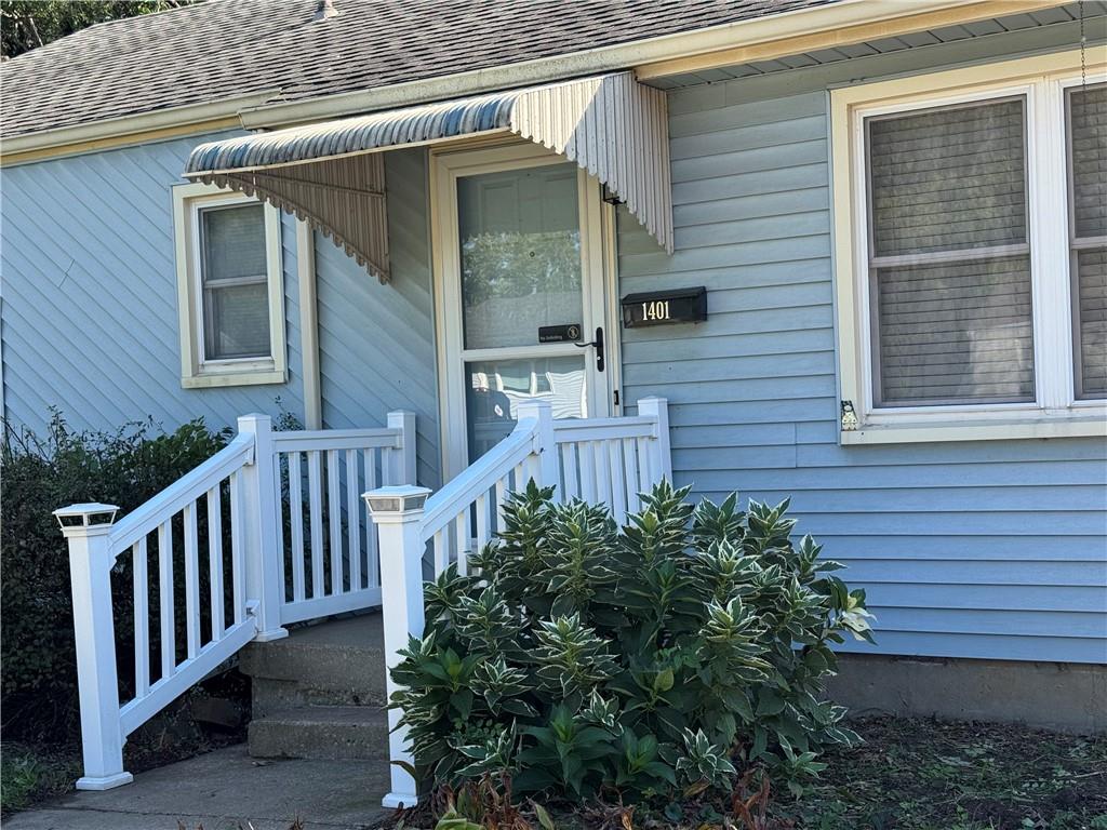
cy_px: 415
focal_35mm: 48
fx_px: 1535
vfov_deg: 30.3
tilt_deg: -1.0
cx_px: 554
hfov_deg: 39.7
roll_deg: +2.2
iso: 64
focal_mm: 6.76
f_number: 1.78
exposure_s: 1/1011
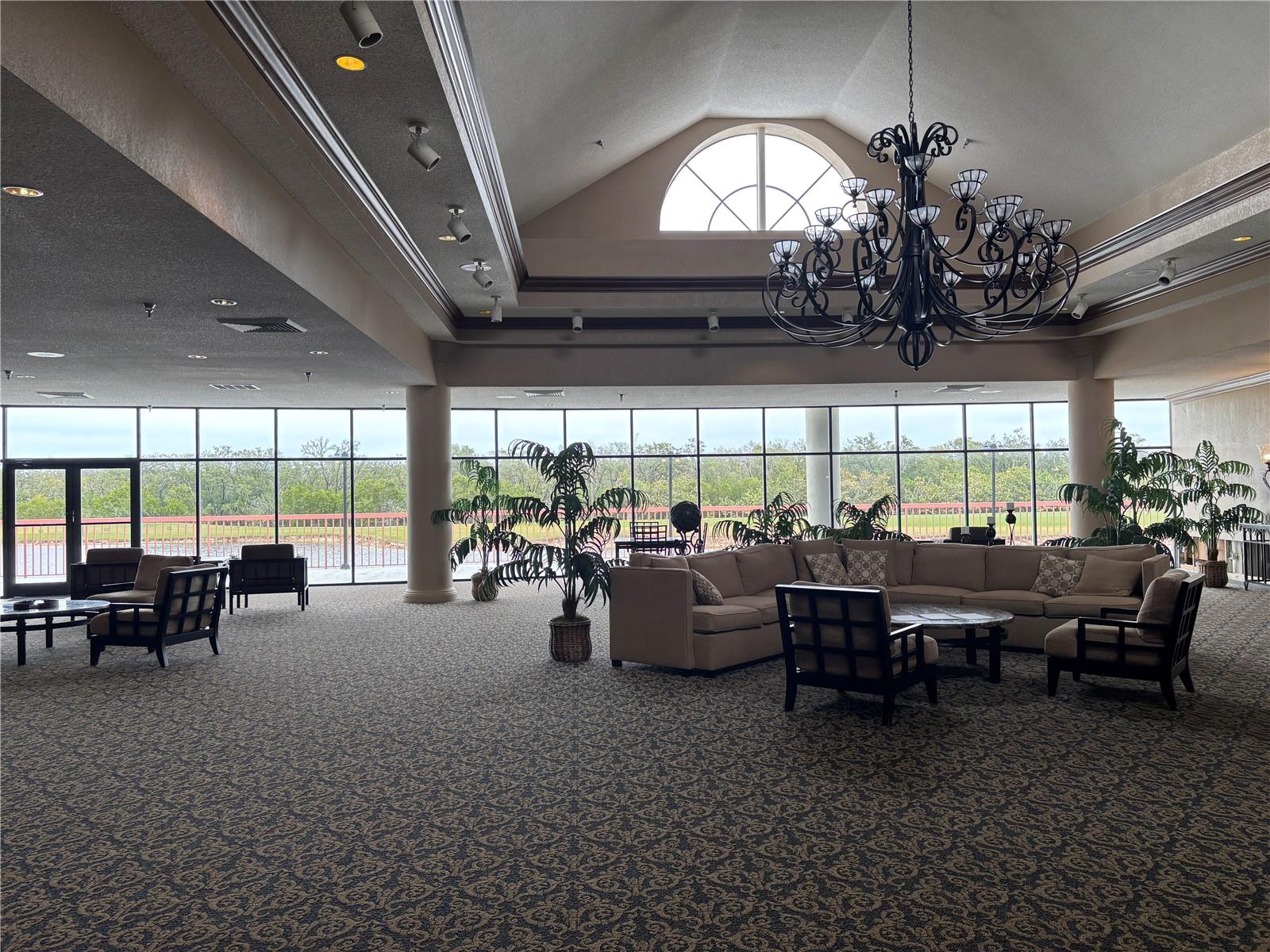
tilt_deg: +0.6
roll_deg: +0.6
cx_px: 635
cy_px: 476
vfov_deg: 53.1
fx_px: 954
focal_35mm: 26
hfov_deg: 67.3
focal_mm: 5.96
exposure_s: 1/120
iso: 64
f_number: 1.6
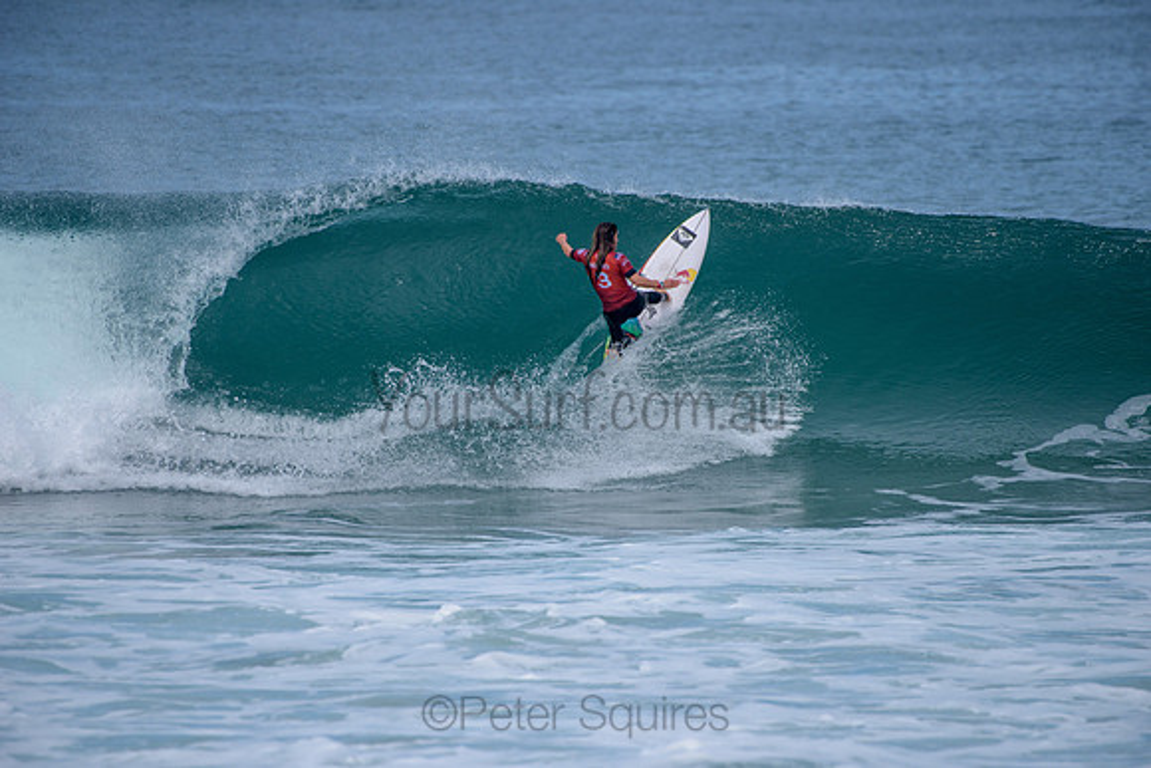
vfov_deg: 2.8
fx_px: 15989
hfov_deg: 4.1
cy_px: 384
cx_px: 576
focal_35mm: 500
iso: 250
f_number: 6.3
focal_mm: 500
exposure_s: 1/2500
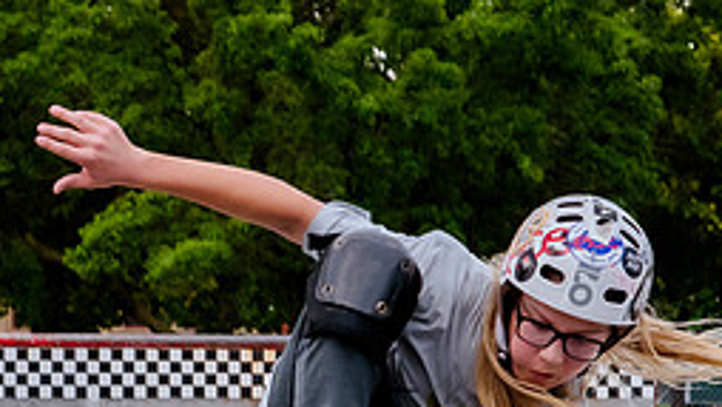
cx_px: 130
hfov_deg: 8.2
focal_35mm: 263
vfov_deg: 4.6
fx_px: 5036
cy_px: 428
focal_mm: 82
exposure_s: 1/400
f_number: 9
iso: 2500
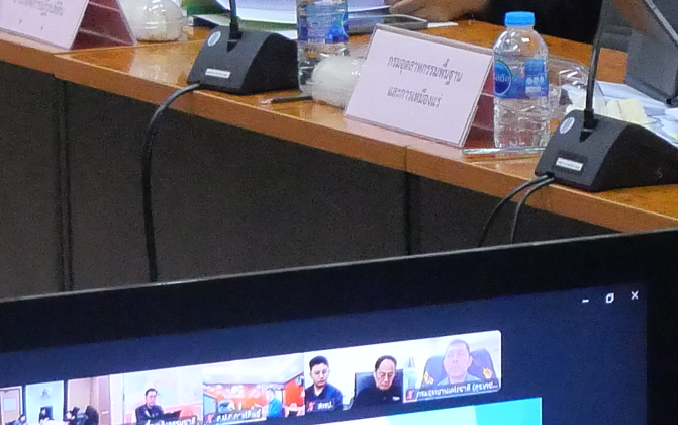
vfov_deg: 5.0
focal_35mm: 265
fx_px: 4899
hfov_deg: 7.7
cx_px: 1143
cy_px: 27
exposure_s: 1/60
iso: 3200
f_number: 5
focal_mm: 23
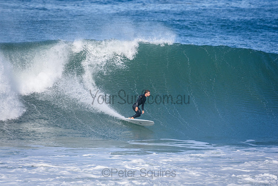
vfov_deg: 2.4
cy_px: 93
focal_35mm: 570
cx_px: 139
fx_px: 4402
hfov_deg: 3.6
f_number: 5.6
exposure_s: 1/2000
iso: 450
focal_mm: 380
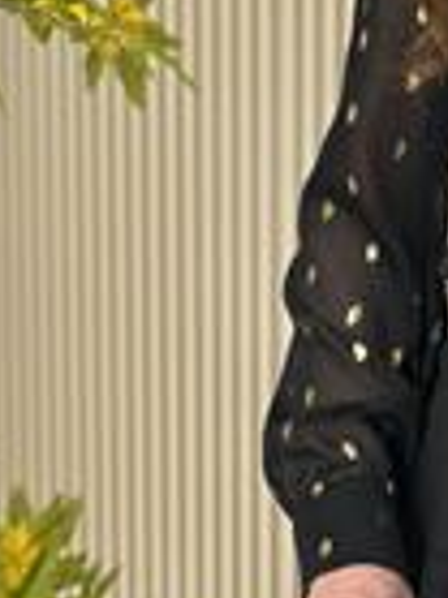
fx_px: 3180
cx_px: 504
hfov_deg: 8.0
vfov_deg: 10.7
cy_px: 200
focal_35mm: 184
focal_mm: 6.86
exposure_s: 1/100
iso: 64
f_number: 1.78
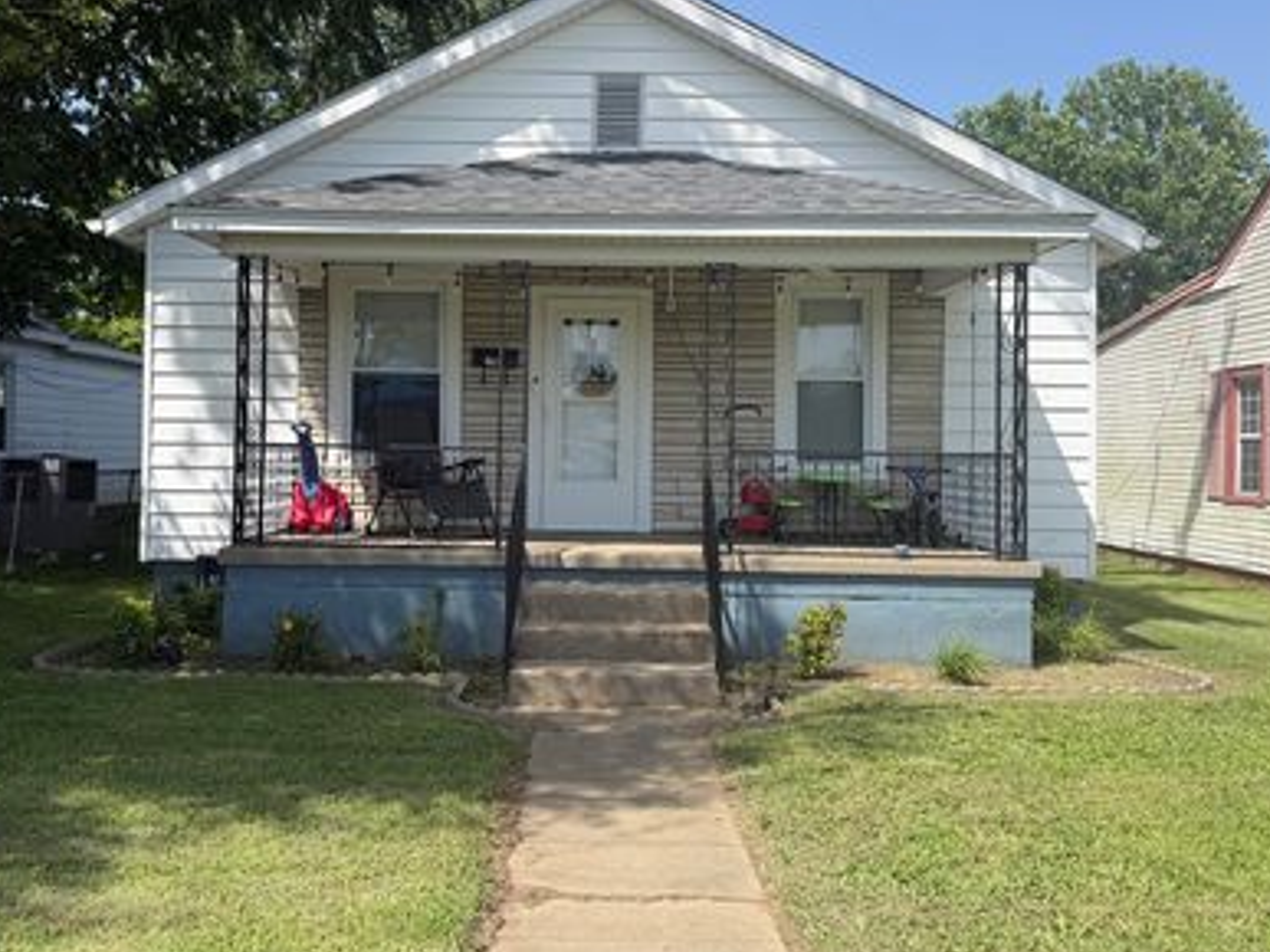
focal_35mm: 31
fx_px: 1137
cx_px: 564
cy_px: 428
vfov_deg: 45.4
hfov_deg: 58.2
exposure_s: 1/3279
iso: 80
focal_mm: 6.76
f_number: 1.78
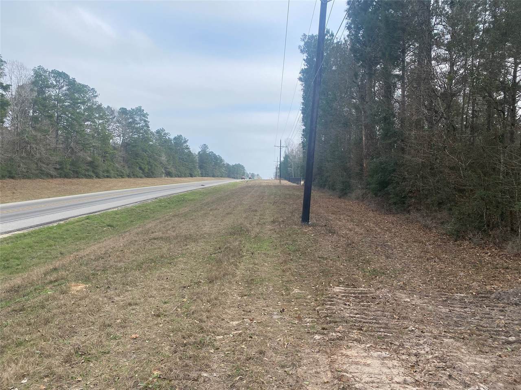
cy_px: 195
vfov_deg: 53.1
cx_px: 260
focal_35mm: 26
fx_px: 391
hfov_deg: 67.3
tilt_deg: -1.7
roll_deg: -0.5
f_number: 1.8
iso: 32
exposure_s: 1/1522
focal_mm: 4.25
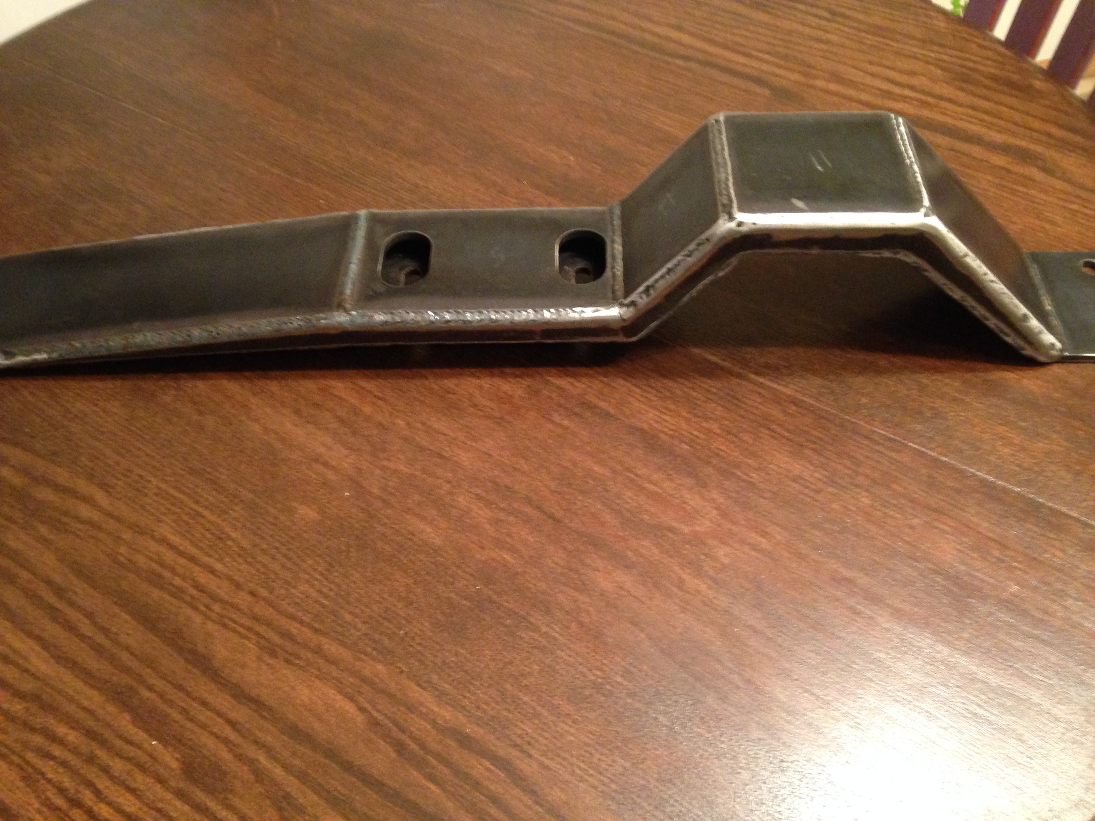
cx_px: 548
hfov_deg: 55.4
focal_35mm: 33
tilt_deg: -50.4
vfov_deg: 42.9
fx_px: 1044
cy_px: 410
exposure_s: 1/15
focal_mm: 4.12
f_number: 2.4
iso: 400
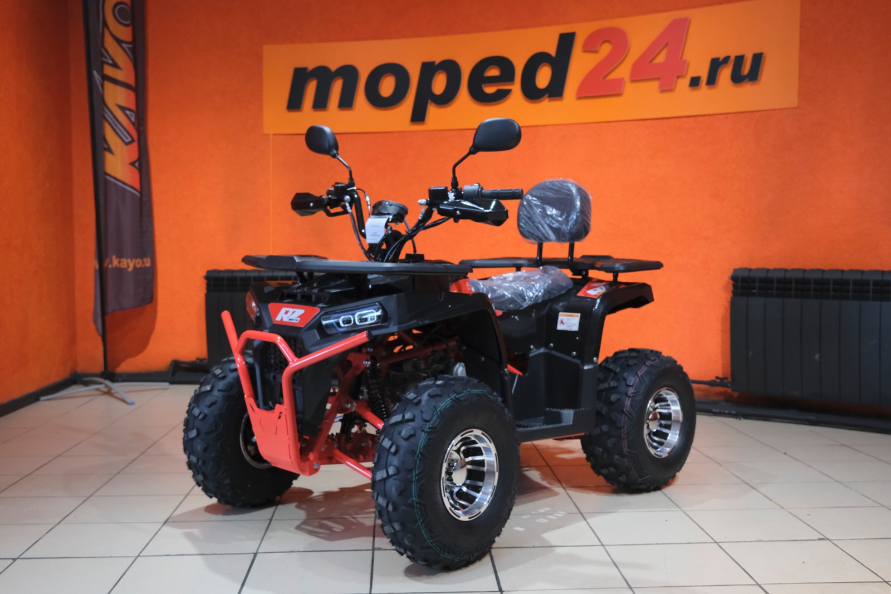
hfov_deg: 54.4
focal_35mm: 35
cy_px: 297
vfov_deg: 37.9
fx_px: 866
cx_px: 446
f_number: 4
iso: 3200
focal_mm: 23.5
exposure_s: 1/200
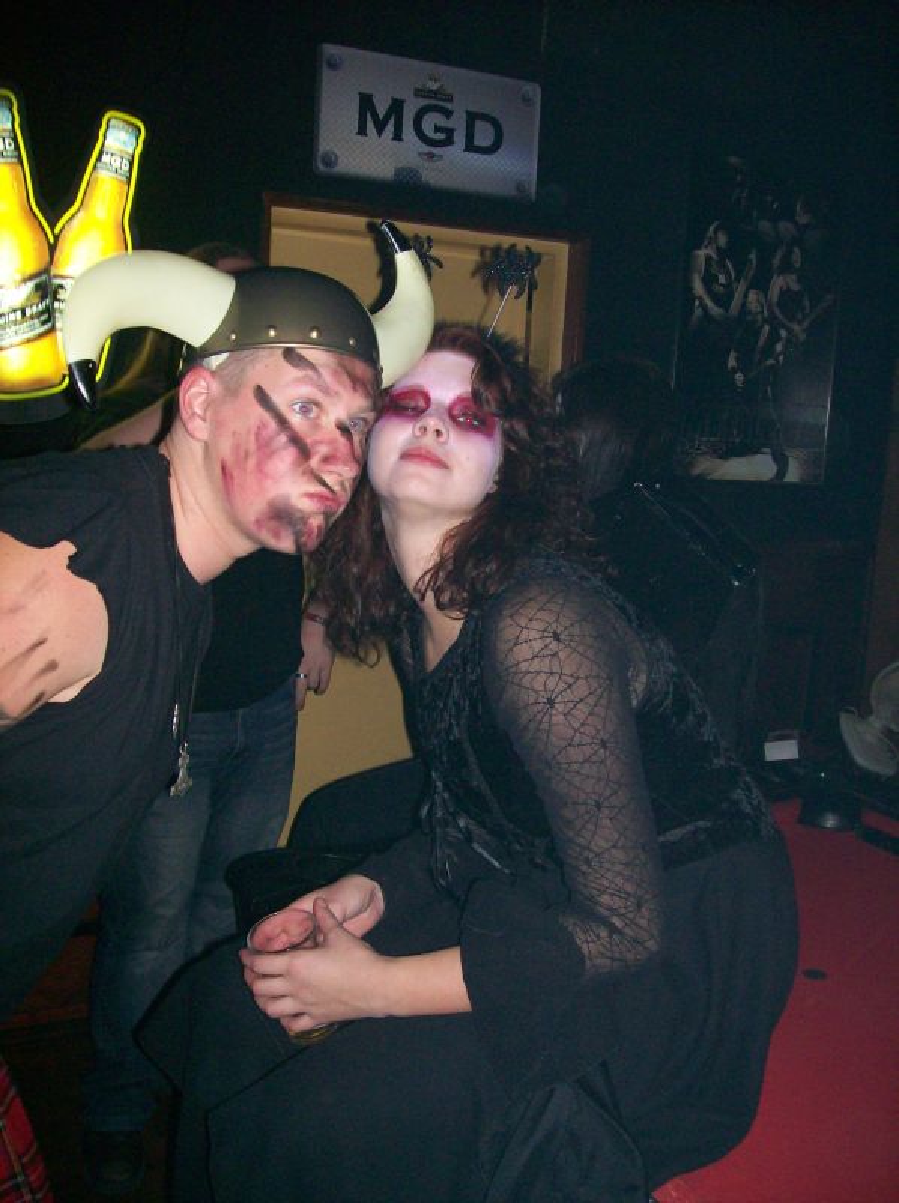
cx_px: 450
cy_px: 602
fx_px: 1249
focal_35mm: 36
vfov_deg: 51.4
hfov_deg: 39.6
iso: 140
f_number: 2.7
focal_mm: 6
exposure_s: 1/64
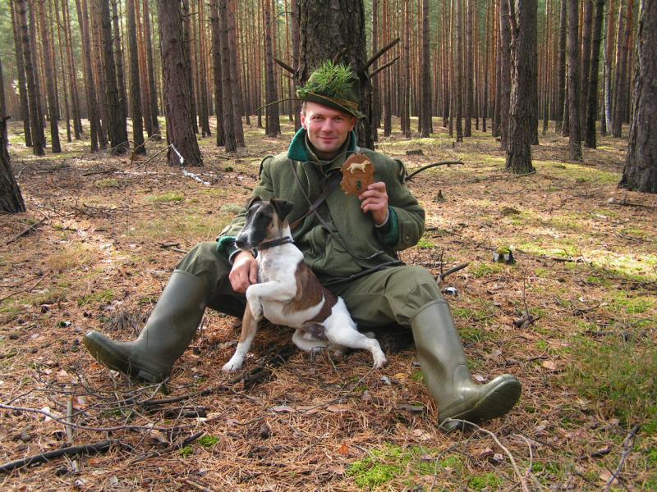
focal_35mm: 38
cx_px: 328
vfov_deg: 37.7
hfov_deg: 49.0
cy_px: 246
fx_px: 721
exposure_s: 1/50
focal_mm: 6.3
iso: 50
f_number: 2.8
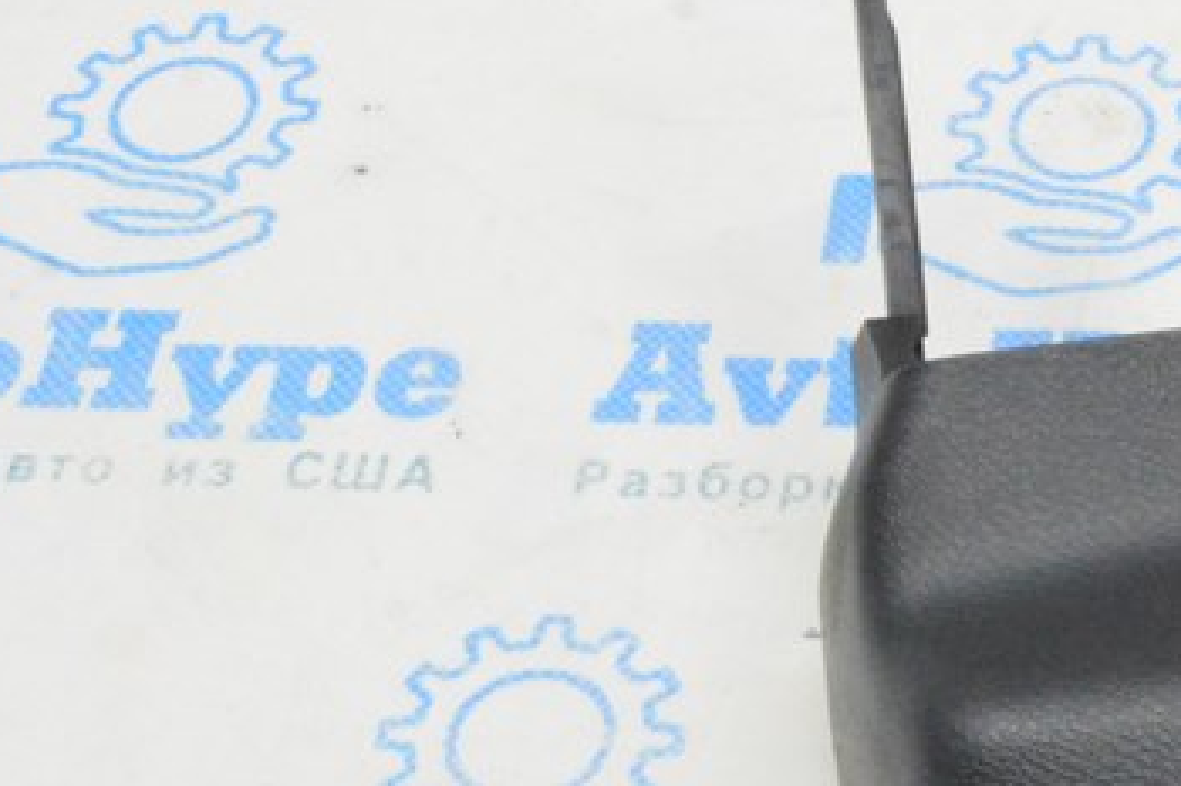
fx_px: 3738
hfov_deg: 17.1
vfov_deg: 12.0
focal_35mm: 114
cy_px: 427
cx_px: 1468
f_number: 20
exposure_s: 1/15
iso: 6400
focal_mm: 26
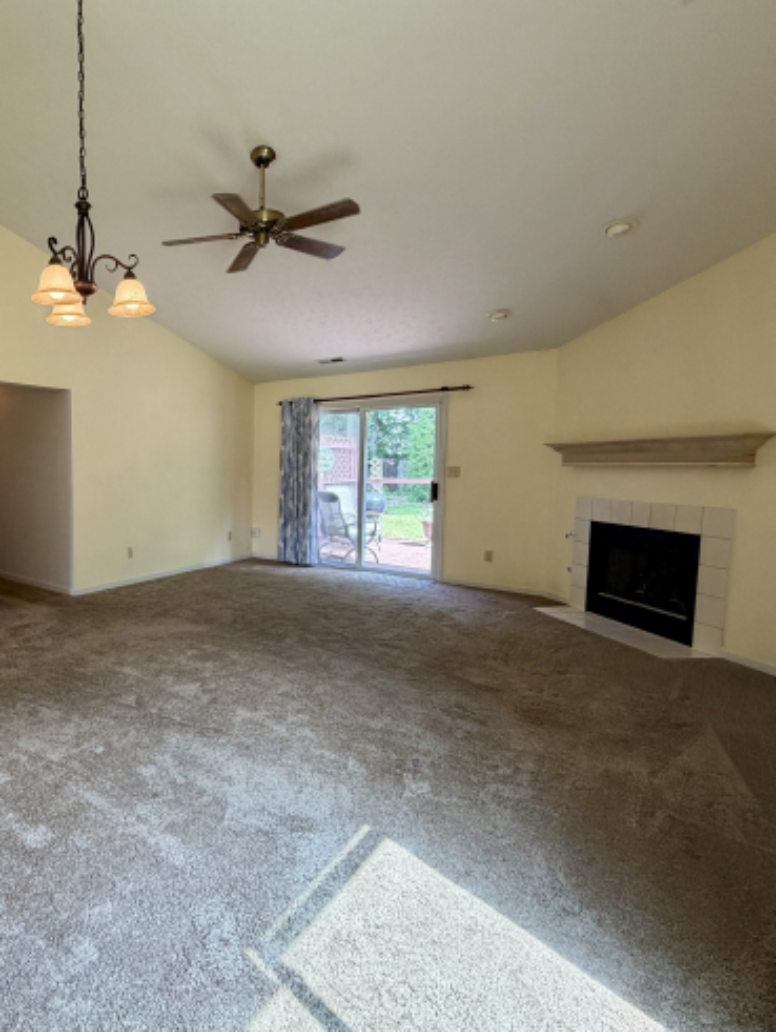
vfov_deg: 84.6
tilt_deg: -4.9
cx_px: 184
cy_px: 511
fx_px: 567
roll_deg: +0.4
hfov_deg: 64.2
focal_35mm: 19
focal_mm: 2.22
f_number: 2.2
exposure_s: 1/120
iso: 160
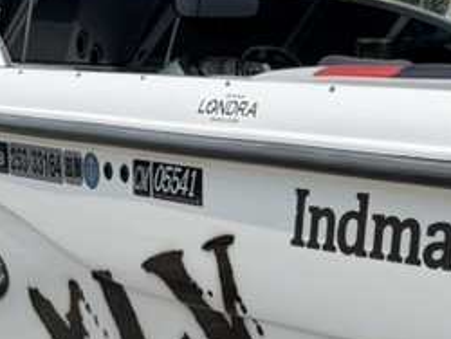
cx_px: 516
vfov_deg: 12.9
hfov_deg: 16.5
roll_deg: +1.8
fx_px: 1500
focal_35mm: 115
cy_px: 180
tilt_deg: -0.4
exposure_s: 1/6711
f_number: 1.78
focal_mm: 6.76
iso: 80
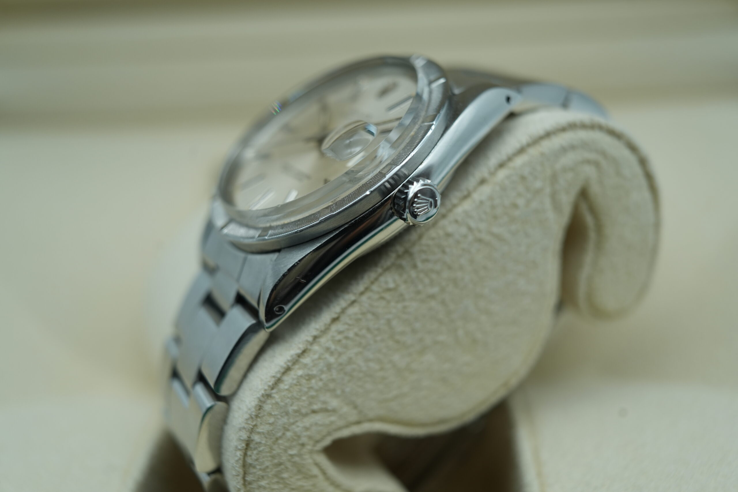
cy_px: 246
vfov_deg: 37.9
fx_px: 717
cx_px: 369
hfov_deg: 54.4
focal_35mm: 35
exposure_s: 1/250
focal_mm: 35
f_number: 5
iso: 400
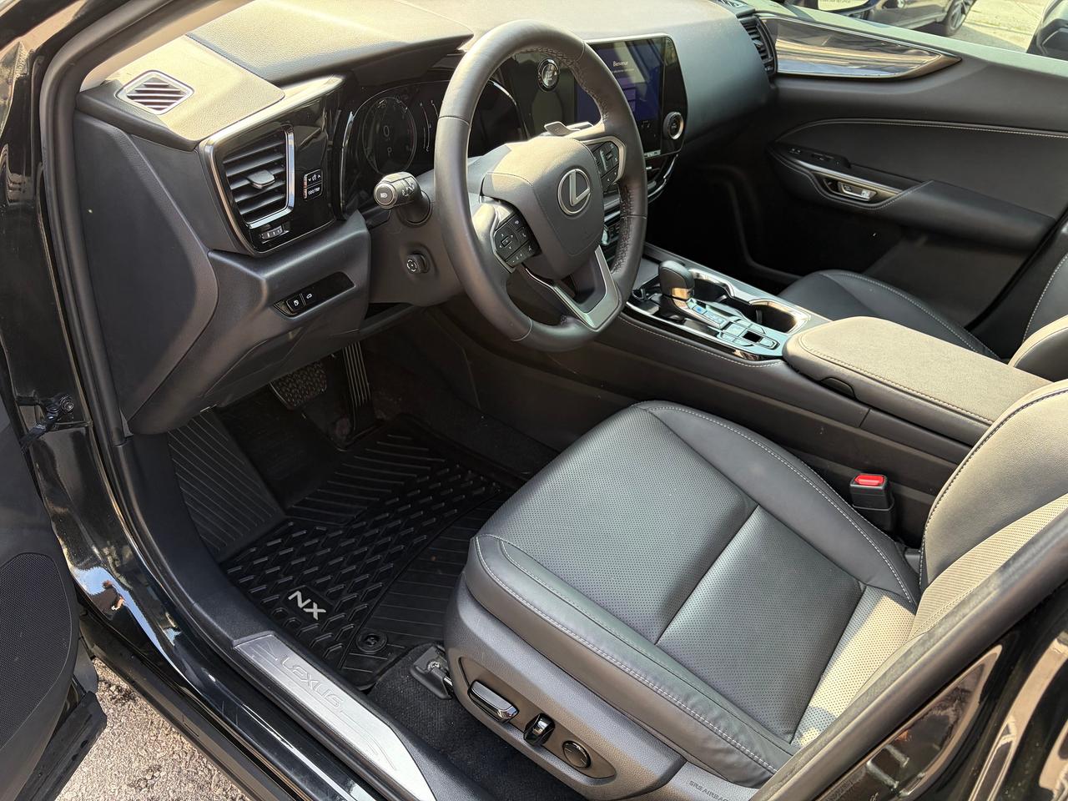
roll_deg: -7.4
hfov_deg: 67.3
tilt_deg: -37.2
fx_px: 802
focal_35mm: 26
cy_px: 400
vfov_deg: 53.1
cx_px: 534
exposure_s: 1/160
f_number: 1.6
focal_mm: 5.96
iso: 40
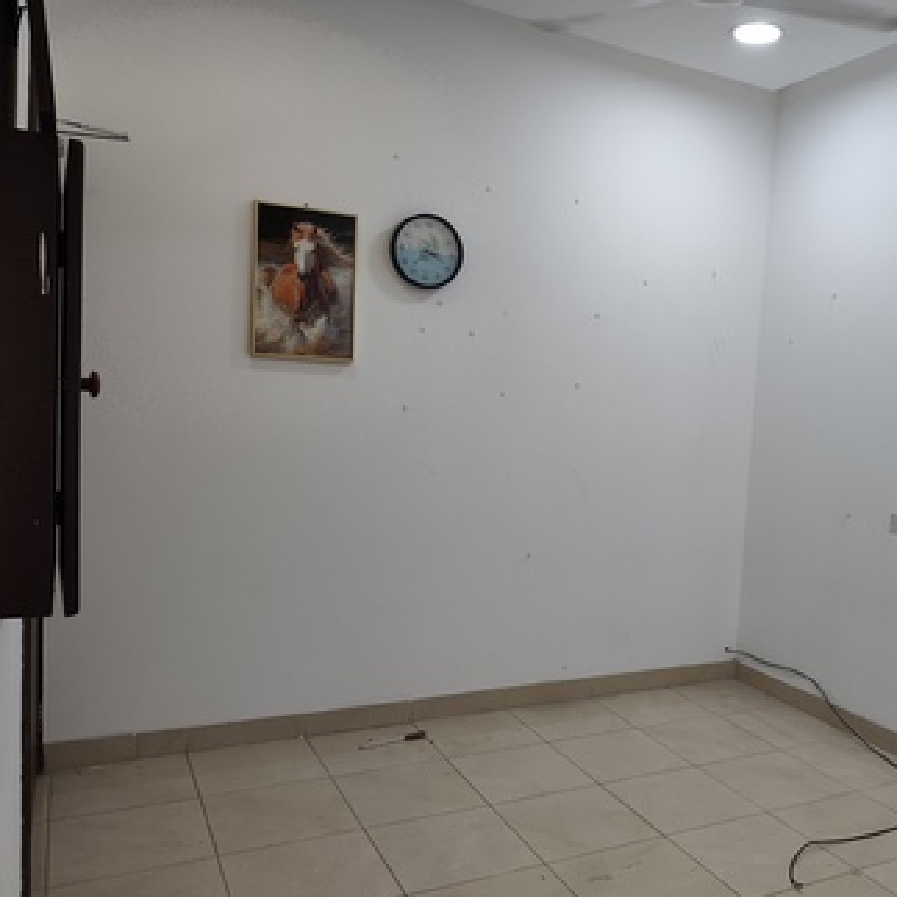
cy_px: 473
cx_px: 615
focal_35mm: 30
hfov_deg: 52.7
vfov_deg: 54.0
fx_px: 880
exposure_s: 1/100
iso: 250
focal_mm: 5.84
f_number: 1.6
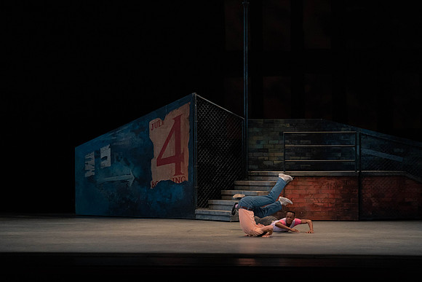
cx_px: 211
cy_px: 141
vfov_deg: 11.2
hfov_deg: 16.6
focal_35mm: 123
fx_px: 1442
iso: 3200
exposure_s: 1/400
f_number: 4.5
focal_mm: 123
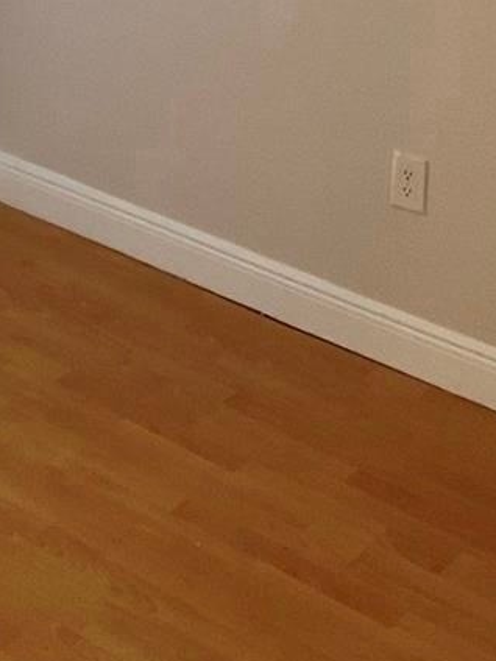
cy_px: -139
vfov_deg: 22.0
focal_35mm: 82
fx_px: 1567
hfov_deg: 17.3
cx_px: -61
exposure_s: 1/60
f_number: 1.8
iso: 160
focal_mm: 3
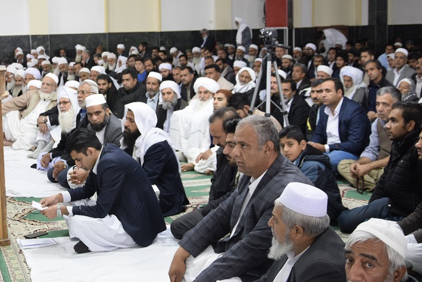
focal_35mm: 59
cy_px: 99
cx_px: 116
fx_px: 692
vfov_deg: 22.9
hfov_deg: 33.4
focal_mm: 26
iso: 1000
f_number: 4
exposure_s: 1/30
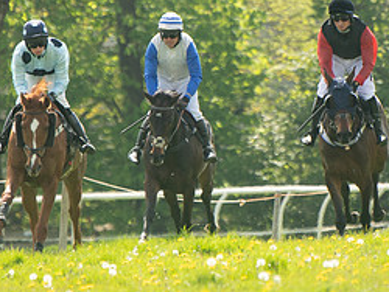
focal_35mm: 937
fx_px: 10540
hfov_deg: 2.1
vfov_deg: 1.6
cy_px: 159
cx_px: 268
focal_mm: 280
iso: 400
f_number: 4
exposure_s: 1/1250
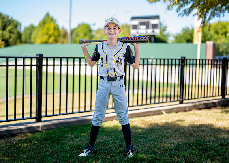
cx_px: 111
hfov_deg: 32.3
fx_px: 396
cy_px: 76
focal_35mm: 61
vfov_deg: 23.3
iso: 100
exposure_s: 1/1600
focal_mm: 50
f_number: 1.2
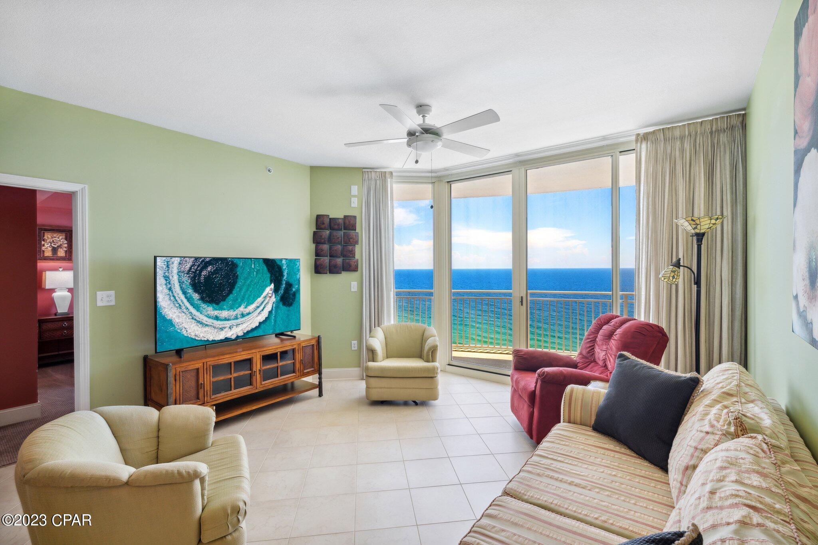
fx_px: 363
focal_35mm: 16
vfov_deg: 73.7
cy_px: 272
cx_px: 409
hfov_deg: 96.7
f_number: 10
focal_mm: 16
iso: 500
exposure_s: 1/50
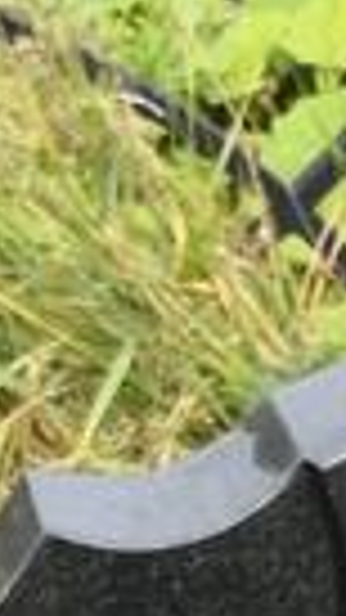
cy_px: 1340
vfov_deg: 7.1
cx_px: 481
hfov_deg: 4.2
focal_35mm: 291
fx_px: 4749
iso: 50
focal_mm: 3.95
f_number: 1.6
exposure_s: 1/857
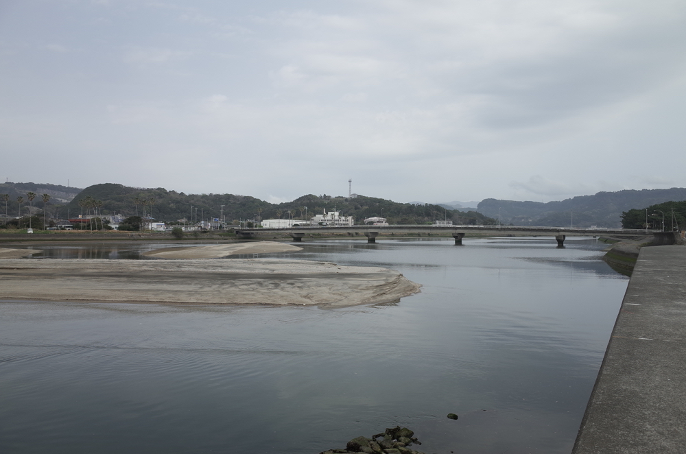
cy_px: 227
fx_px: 532
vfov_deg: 46.2
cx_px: 343
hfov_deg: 65.6
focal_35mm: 28
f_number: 4
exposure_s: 1/1000
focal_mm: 18.3
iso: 100
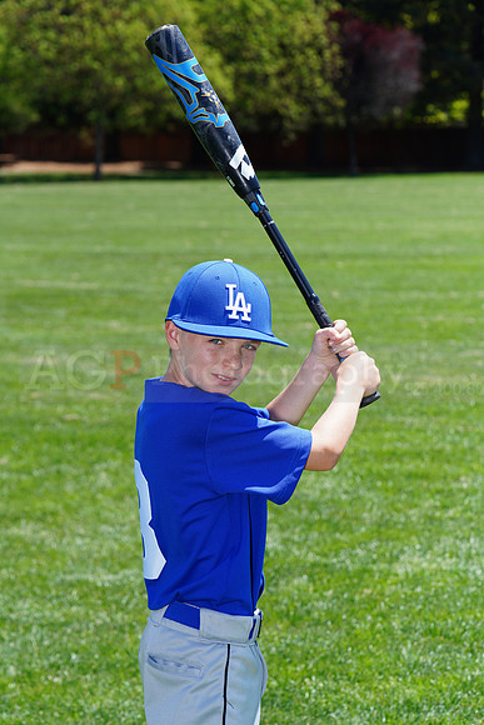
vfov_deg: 15.5
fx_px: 2660
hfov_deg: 10.4
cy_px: 362
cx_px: 242
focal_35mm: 132
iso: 160
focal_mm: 132
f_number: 9
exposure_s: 1/200
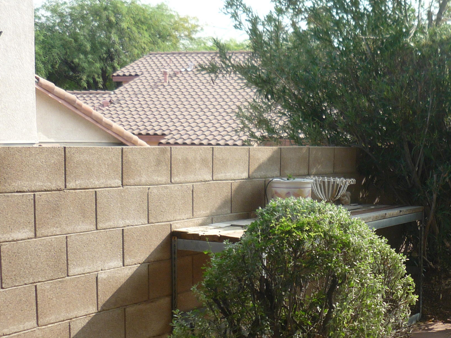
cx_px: 366
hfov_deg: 30.8
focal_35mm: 61
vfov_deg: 23.8
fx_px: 795
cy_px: 247
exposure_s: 1/320
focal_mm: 5.5
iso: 100
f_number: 2.8
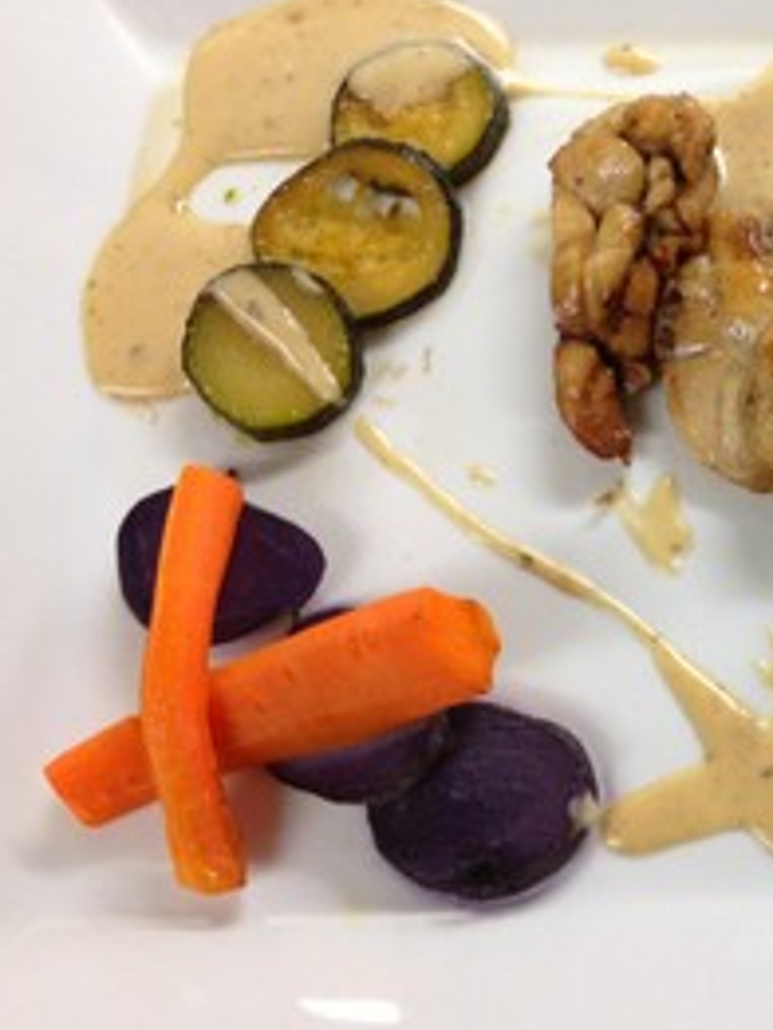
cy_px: 444
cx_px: 899
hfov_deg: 20.7
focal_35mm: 67
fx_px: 1993
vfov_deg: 28.9
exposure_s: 1/20
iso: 80
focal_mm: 4.28
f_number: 2.4
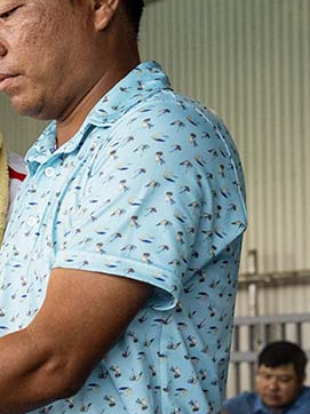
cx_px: -210
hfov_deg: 13.9
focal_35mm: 97
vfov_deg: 20.2
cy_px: 261
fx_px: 1160
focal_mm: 38
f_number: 5
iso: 2500
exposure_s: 1/200
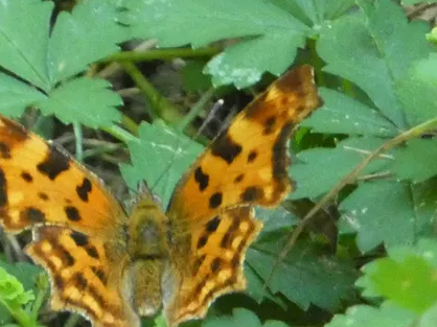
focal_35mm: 1099
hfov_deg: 1.8
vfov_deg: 1.4
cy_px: 198
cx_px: 150
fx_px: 13866
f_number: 5.6
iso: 1600
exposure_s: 1/80
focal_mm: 128.4
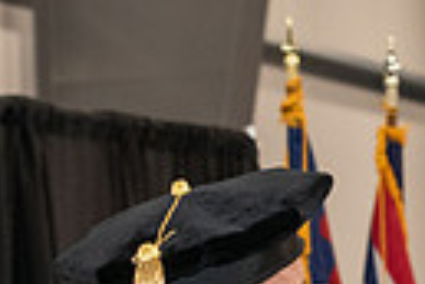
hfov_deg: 6.5
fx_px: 3707
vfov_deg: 4.3
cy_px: 477
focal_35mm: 314
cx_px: 425
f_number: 5
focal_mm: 70
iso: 2500
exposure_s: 1/200
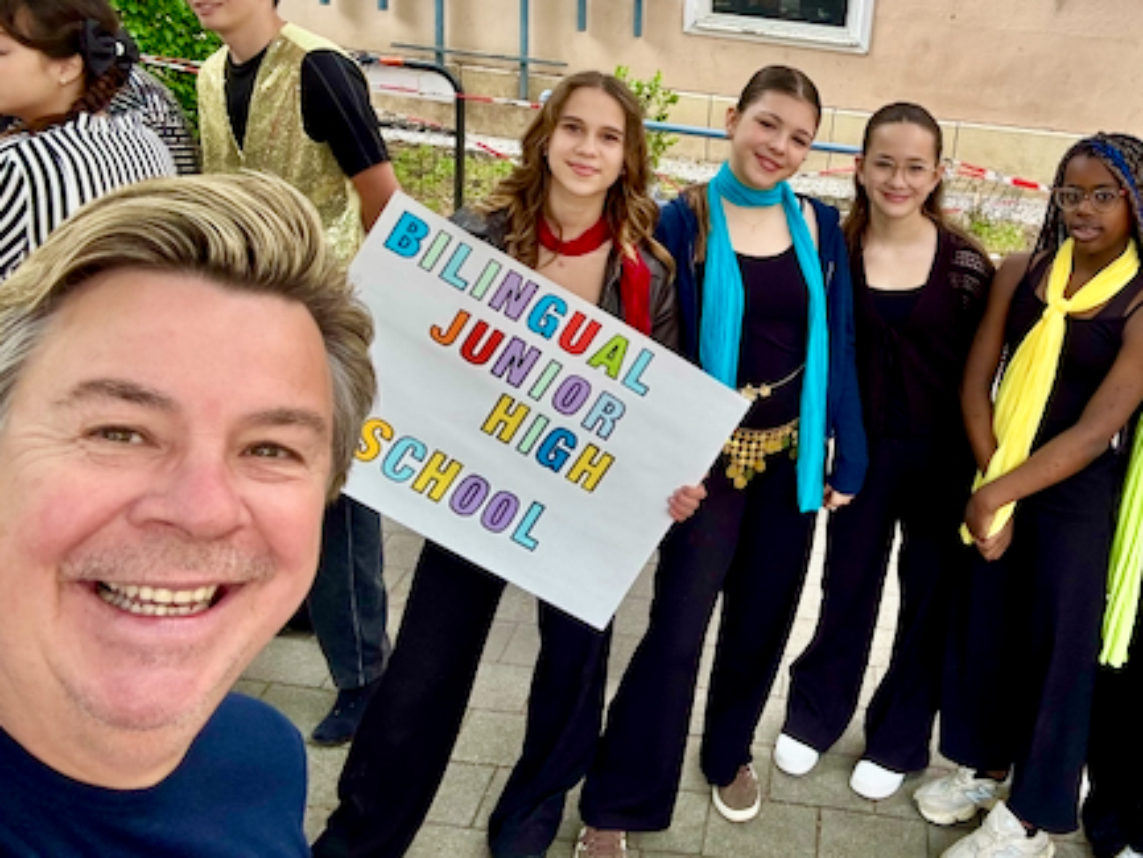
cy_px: 293
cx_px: 824
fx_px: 1123
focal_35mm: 34
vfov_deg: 41.3
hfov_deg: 52.1
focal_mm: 2.69
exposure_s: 1/121
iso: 40
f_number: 1.9
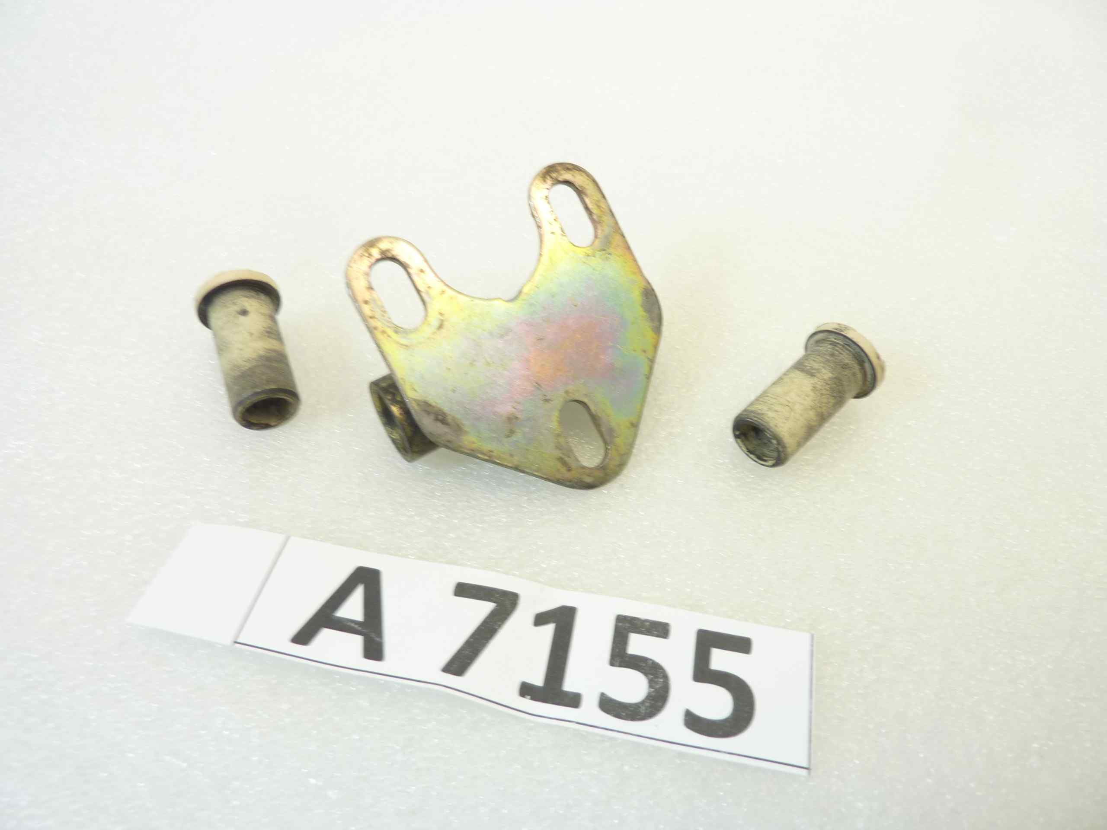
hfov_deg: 69.4
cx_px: 554
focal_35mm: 25
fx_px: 799
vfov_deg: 54.9
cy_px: 415
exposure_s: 1/25
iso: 80
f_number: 3.3
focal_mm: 4.1
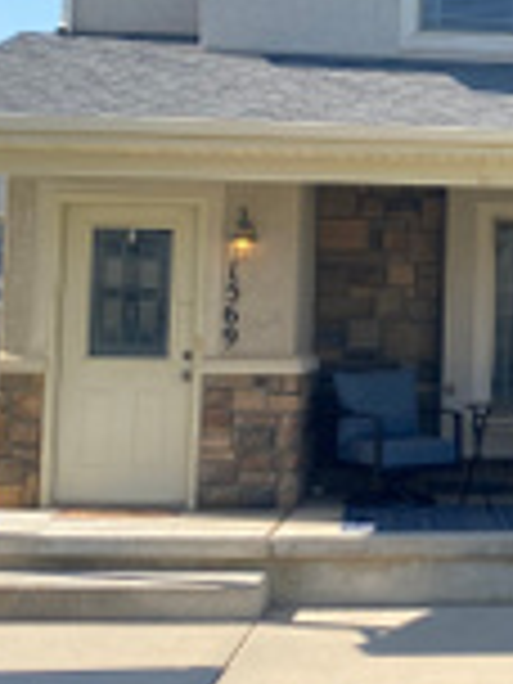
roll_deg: -1.1
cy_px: 248
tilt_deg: +3.3
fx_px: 1620
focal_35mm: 82
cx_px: 639
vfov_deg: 23.8
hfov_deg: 17.1
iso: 32
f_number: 1.8
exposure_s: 1/1522
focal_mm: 4.25
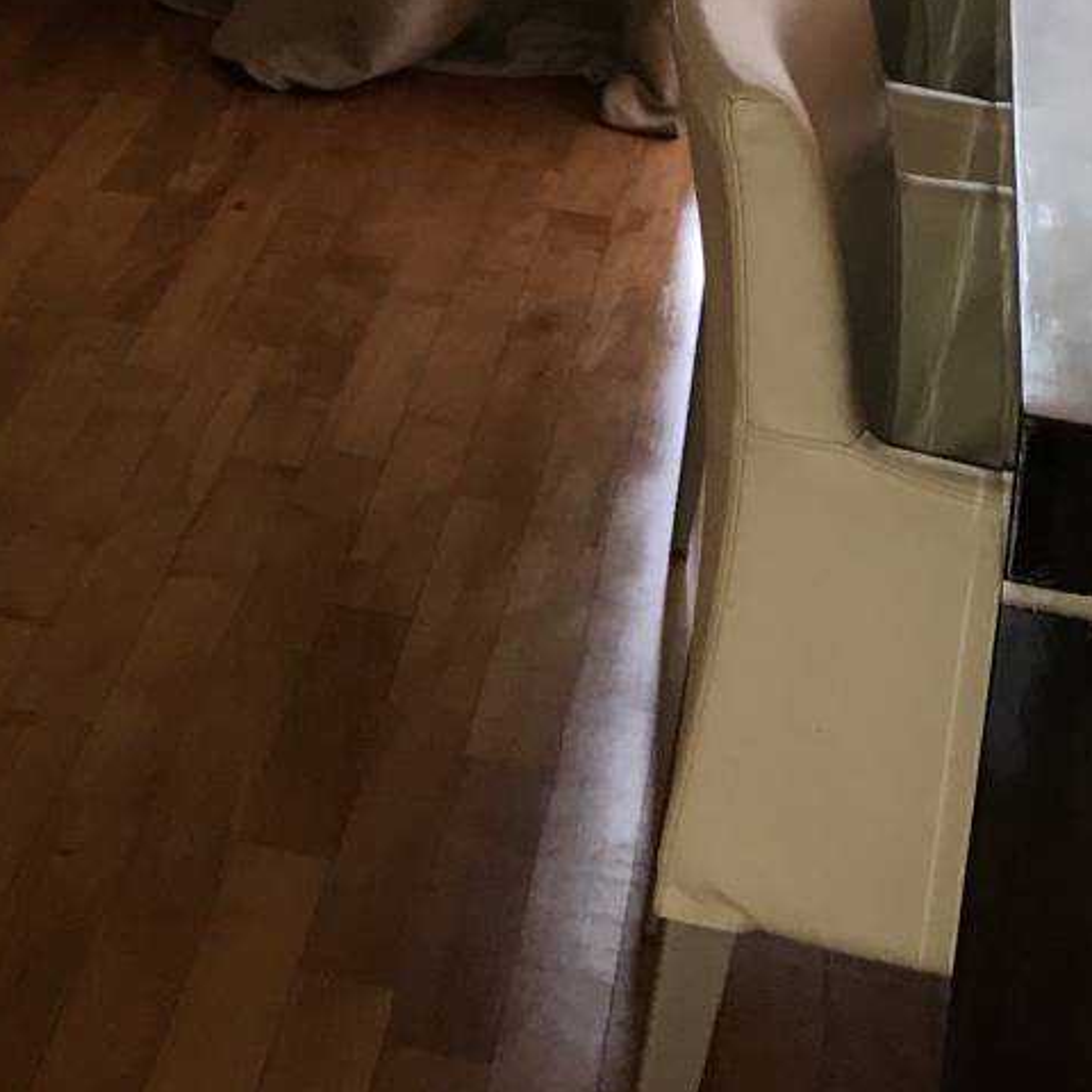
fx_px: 3533
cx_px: -243
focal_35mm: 99
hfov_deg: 16.8
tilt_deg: -11.0
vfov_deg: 16.6
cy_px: -341
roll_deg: -2.8
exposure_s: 1/33
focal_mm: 3.99
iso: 40
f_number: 1.8
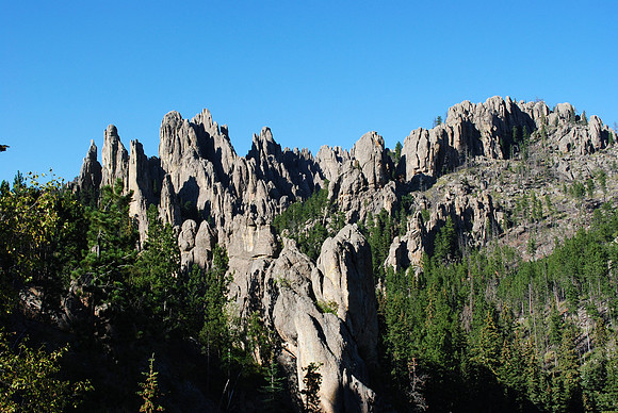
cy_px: 206
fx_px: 773
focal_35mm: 45
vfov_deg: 29.9
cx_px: 309
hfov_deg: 43.6
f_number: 10
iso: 200
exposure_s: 1/200
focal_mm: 30
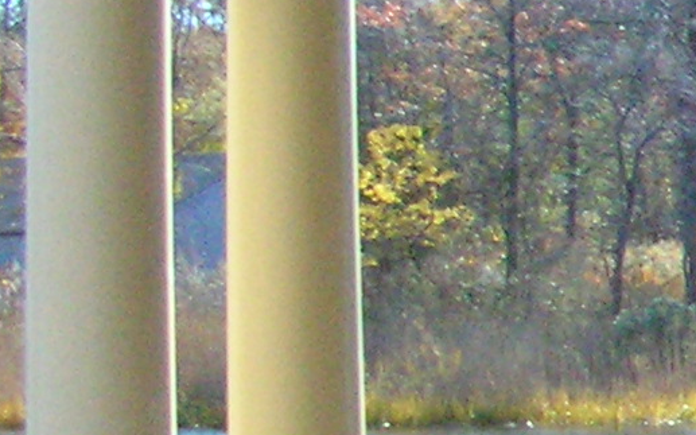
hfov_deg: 9.8
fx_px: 3528
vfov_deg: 7.1
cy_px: 191
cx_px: 1718
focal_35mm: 186
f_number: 8.5
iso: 400
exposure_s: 1/142
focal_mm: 5.8
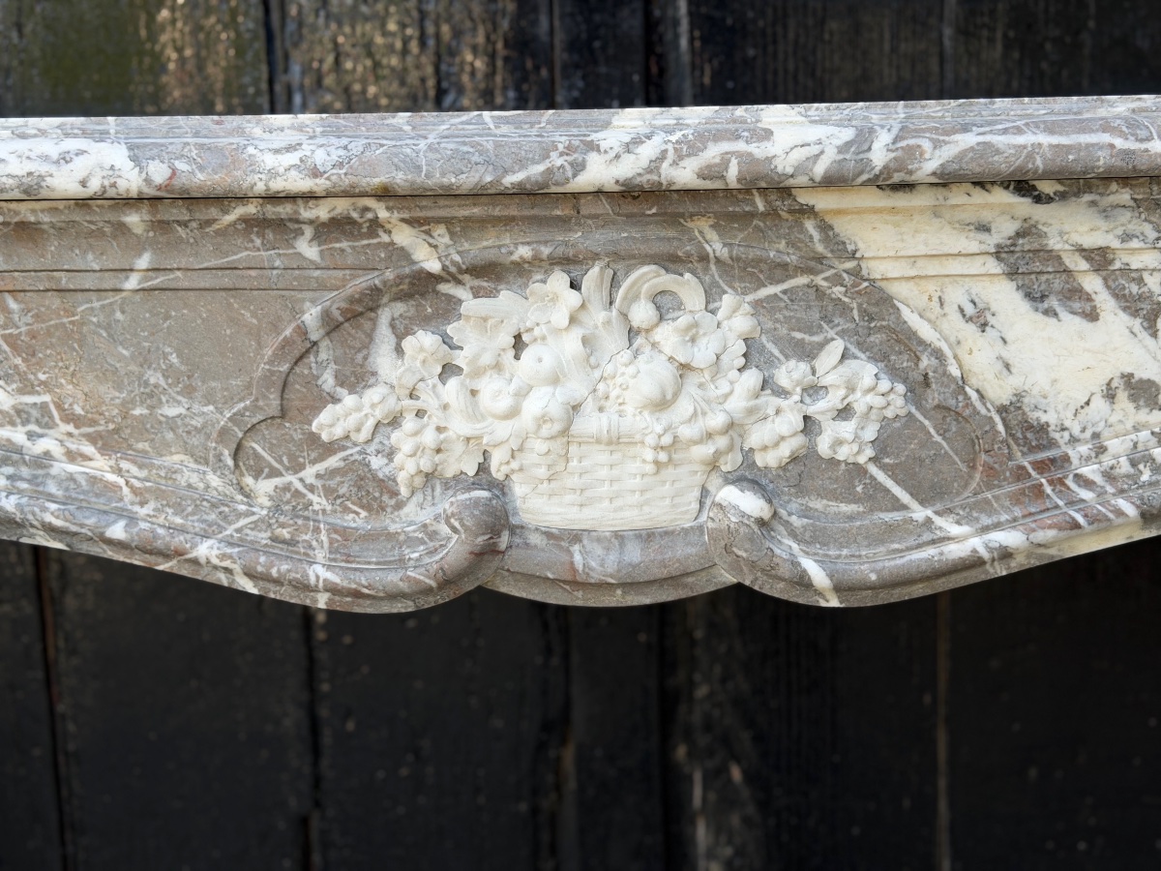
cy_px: 436
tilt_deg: -11.0
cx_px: 580
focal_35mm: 48
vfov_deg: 30.3
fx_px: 1610
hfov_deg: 39.7
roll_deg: +1.2
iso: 64
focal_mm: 6.76
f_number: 1.78
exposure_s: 1/319
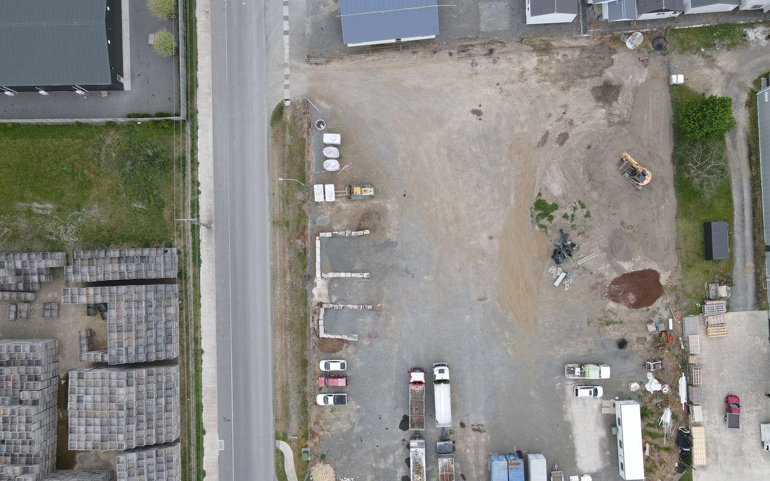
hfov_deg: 70.4
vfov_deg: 47.6
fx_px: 546
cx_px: 382
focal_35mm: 26
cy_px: 259
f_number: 2.8
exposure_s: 1/180
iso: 100
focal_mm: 4.5
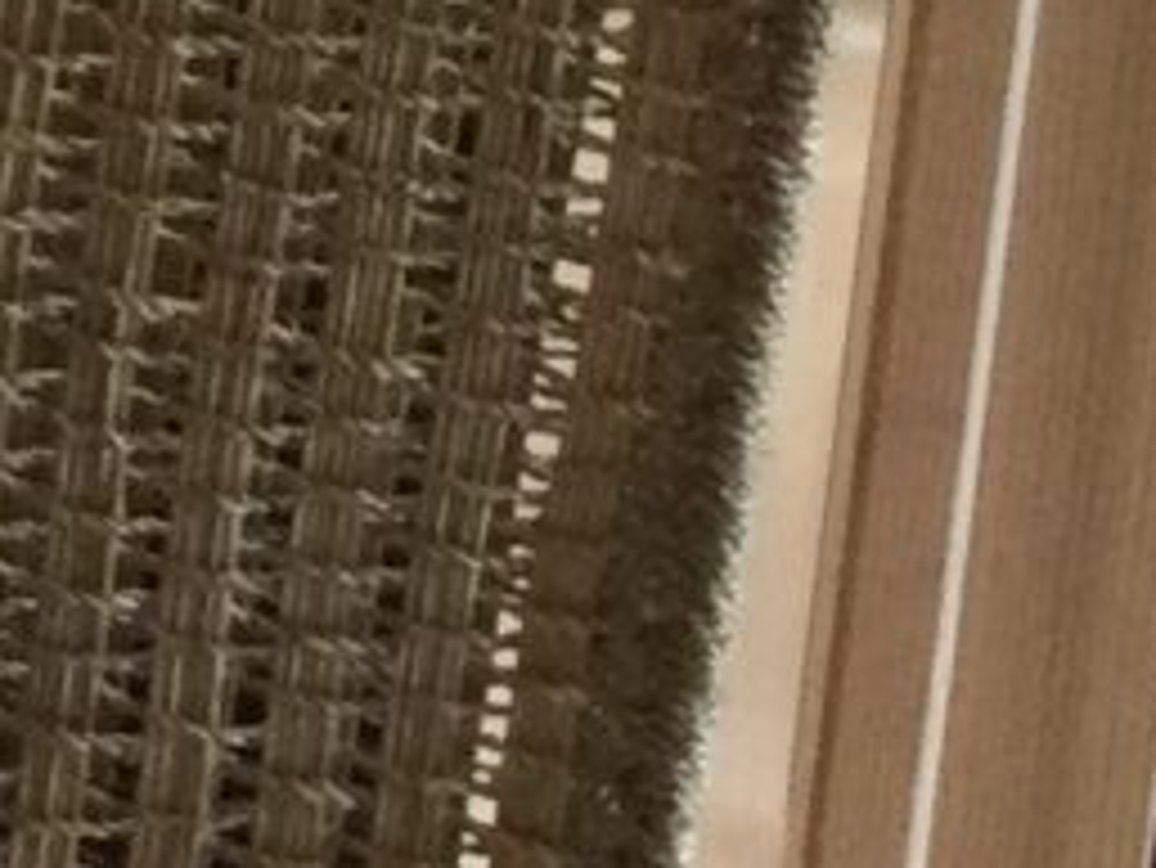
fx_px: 8252
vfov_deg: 5.6
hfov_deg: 6.6
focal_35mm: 247
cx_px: -3279
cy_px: -1961
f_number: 2.4
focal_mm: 3.3
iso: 64
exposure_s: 1/30
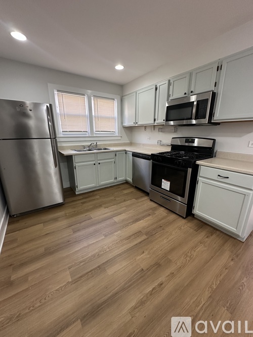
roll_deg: -0.7
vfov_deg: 102.1
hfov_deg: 85.7
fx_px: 136
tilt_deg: -14.5
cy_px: 168
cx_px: 126
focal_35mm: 14
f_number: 2.2
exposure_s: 1/60
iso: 200
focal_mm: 2.22
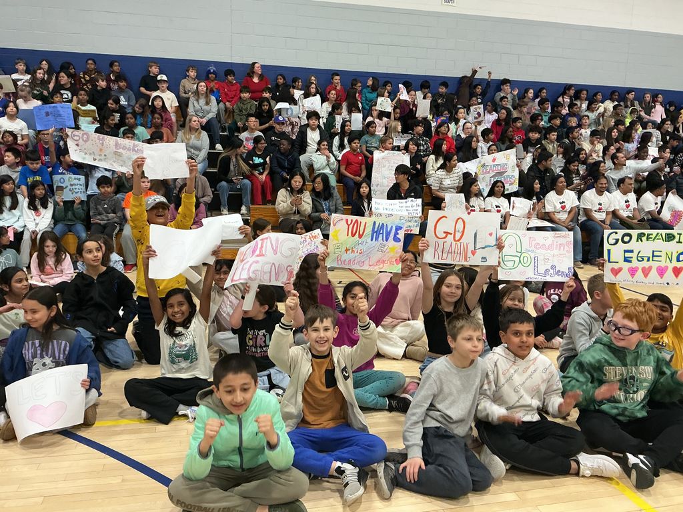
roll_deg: -1.6
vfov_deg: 48.2
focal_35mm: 29
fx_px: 572
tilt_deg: -10.1
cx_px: 342
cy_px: 256
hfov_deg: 61.7
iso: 125
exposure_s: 1/60
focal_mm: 3
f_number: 1.8
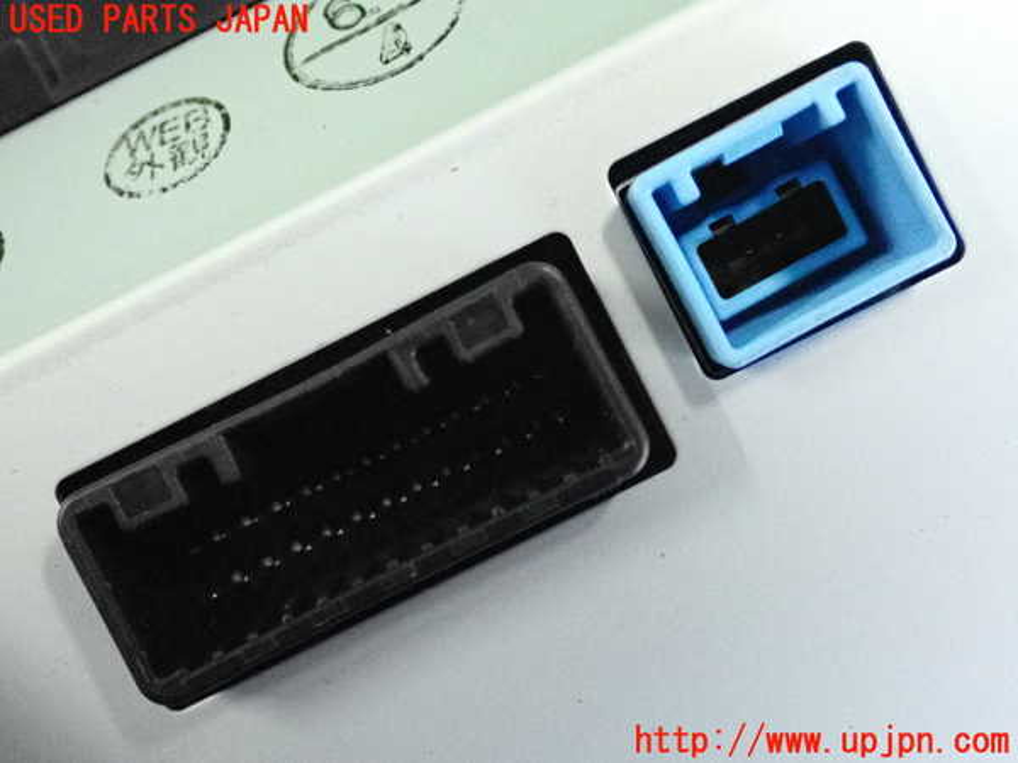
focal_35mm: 47
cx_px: 509
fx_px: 1382
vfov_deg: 30.9
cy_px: 382
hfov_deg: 40.4
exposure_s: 1/125
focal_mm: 8.4
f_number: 3.1
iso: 5000
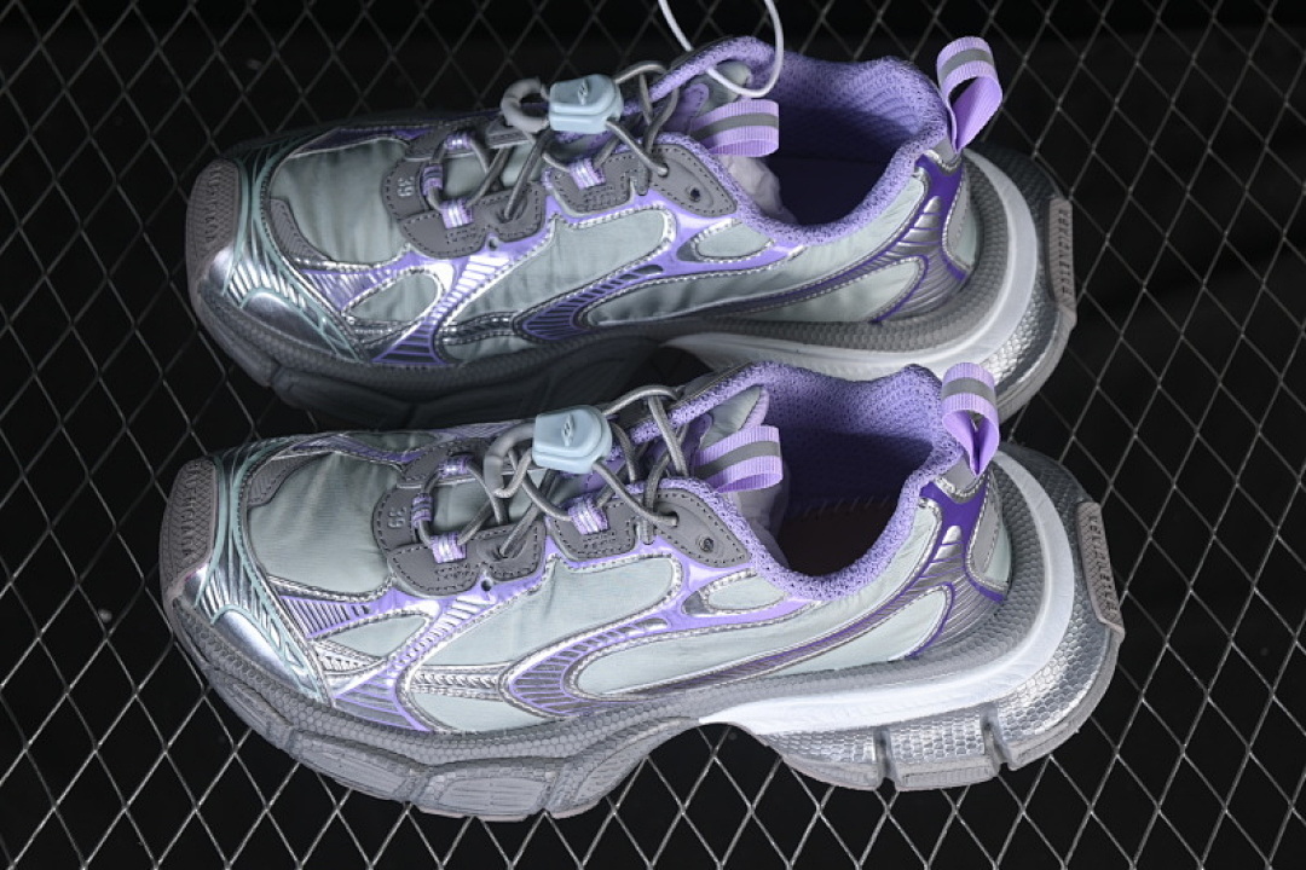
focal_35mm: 75
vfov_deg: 18.2
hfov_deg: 27.0
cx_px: 653
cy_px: 435
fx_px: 2721
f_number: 7.1
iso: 160
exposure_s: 1/60
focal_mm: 50
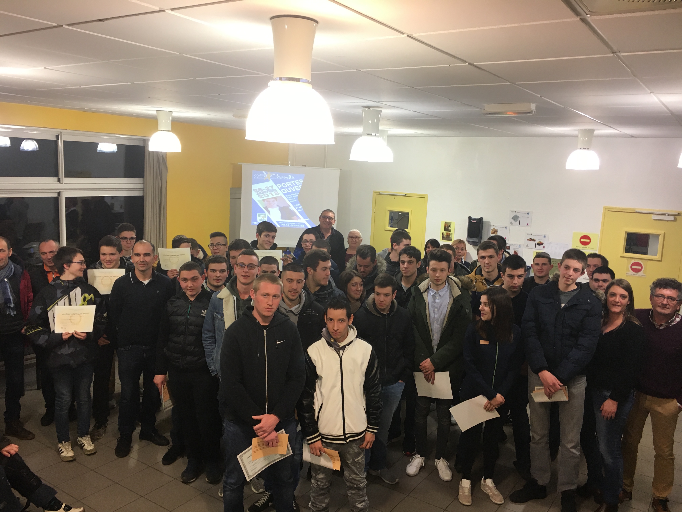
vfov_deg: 48.2
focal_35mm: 29
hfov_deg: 61.7
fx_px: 571
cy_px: 256
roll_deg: -3.2
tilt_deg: -8.8
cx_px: 341
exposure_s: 1/33
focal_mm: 4.15
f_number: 2.2
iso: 64
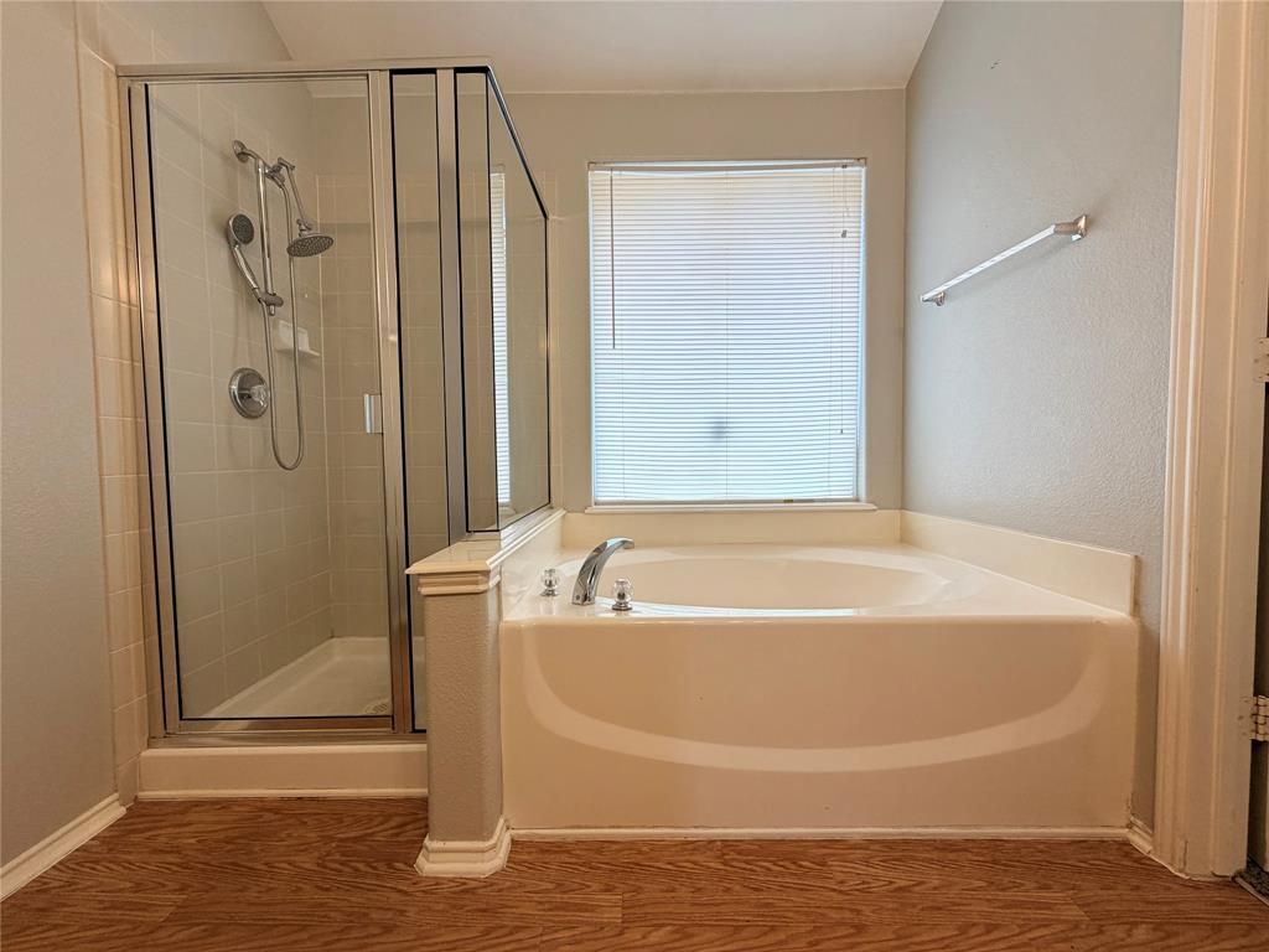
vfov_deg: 85.7
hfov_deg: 102.1
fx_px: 513
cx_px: 634
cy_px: 476
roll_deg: +1.1
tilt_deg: -3.1
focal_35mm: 14
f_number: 2.2
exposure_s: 1/120
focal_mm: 2.22
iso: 125
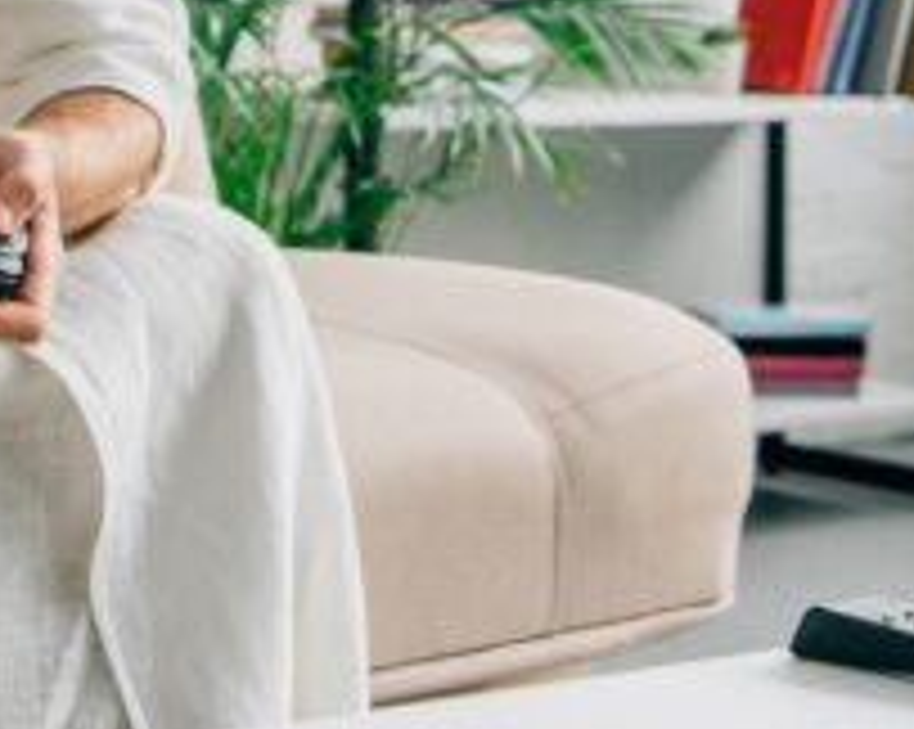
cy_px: -421
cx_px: 86
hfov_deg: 14.1
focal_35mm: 135
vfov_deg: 10.9
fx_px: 3648
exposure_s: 1/200
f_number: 3.5
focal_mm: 38
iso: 320
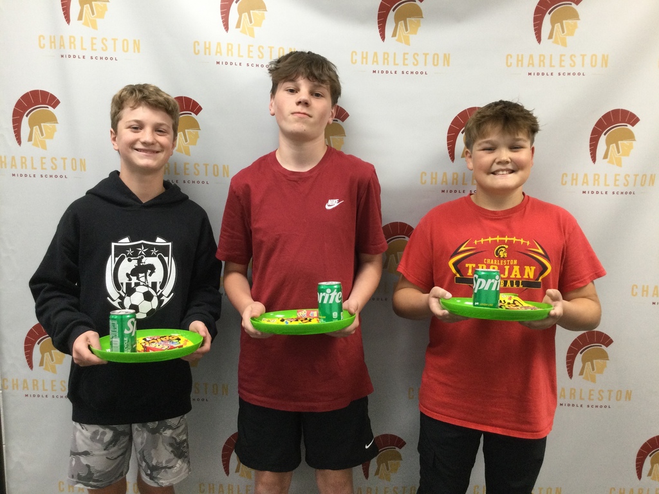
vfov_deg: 45.4
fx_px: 590
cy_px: 247
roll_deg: -0.6
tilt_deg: -11.2
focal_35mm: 31
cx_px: 330
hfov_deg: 58.4
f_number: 2.4
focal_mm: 3.3
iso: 80
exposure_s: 1/30
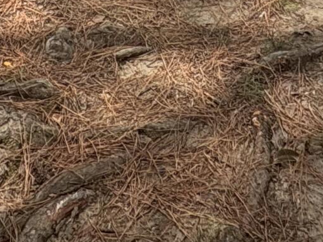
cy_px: -429
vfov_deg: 12.0
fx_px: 765
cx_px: 195
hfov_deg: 23.8
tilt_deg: +1.9
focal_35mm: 82
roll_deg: +1.5
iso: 64
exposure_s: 1/932
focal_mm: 2.22
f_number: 2.2
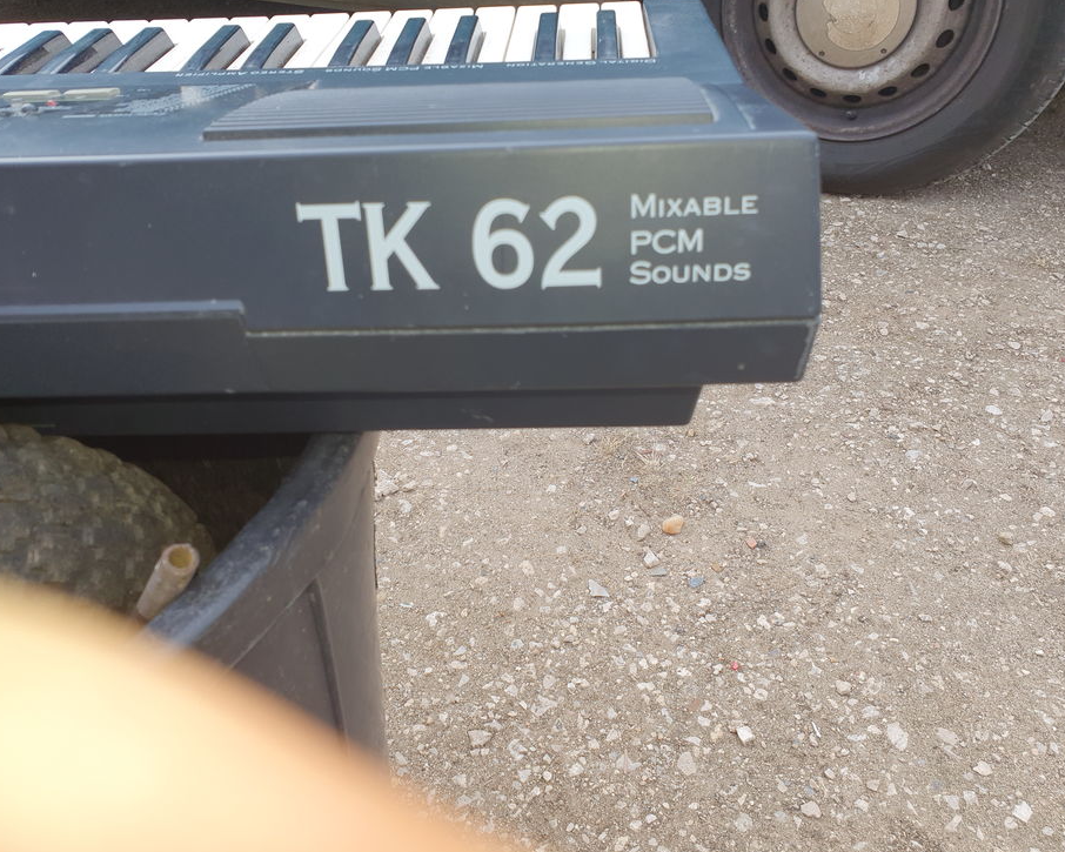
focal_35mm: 28
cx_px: 554
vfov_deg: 51.5
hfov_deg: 62.2
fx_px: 883
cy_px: 417
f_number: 2.4
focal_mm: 4.32
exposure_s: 1/173
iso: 50
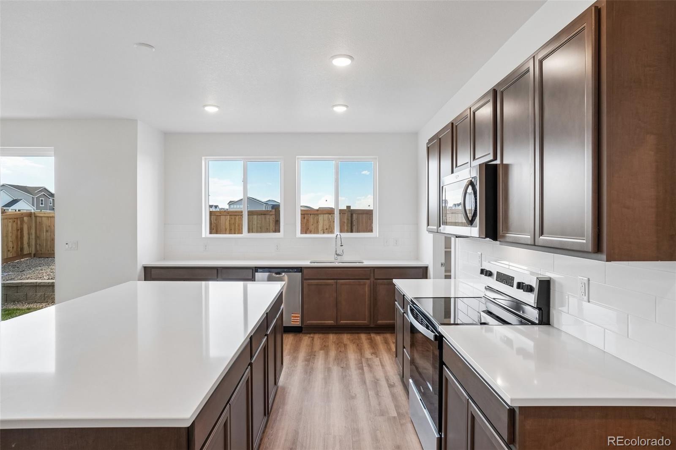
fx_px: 366
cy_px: 225
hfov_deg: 85.4
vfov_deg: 63.2
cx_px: 338
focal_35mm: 20
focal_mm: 13
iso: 400
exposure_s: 1/60
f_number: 8
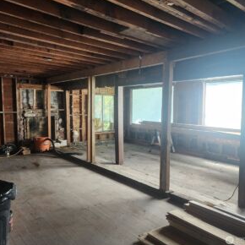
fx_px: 224
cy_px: 123
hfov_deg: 56.9
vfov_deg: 57.3
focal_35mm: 28
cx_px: 98
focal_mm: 6.4
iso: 320
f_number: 1.8
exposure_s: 1/120
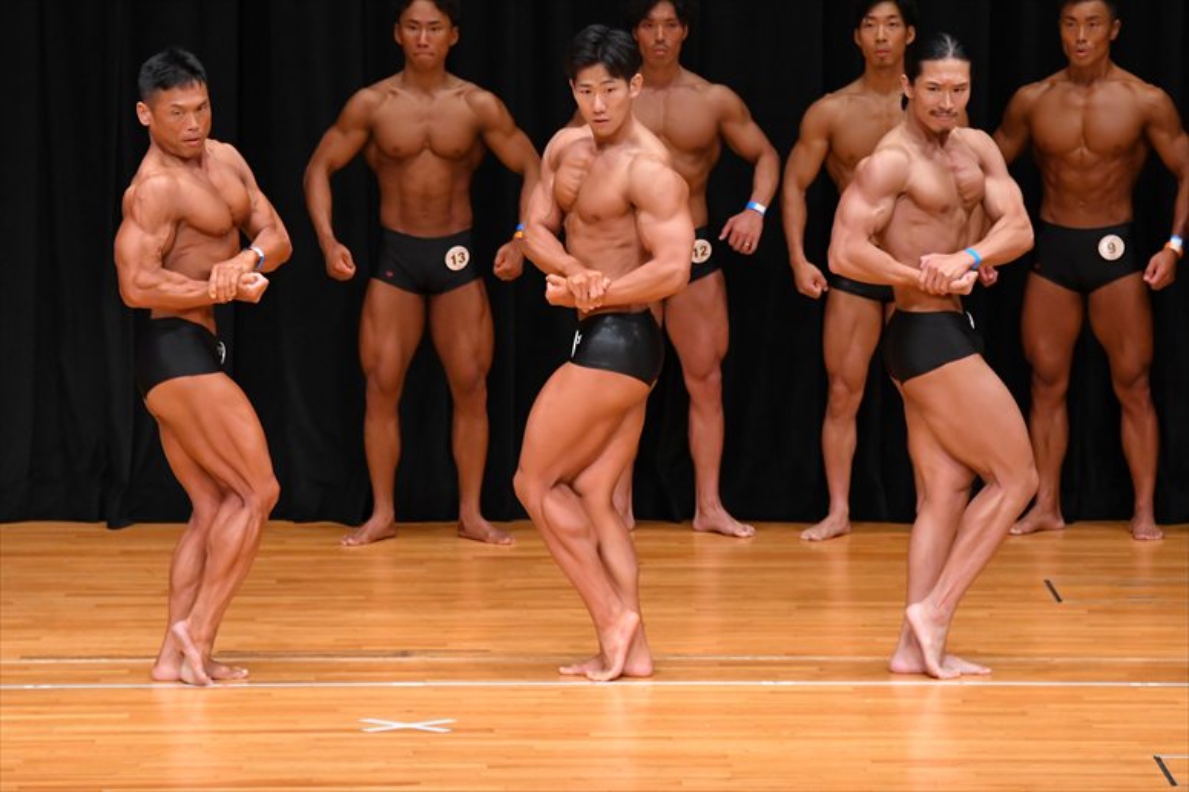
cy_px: 396
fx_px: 8913
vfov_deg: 5.1
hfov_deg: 7.6
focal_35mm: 270
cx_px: 594
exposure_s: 1/400
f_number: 5.6
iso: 4000
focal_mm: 180
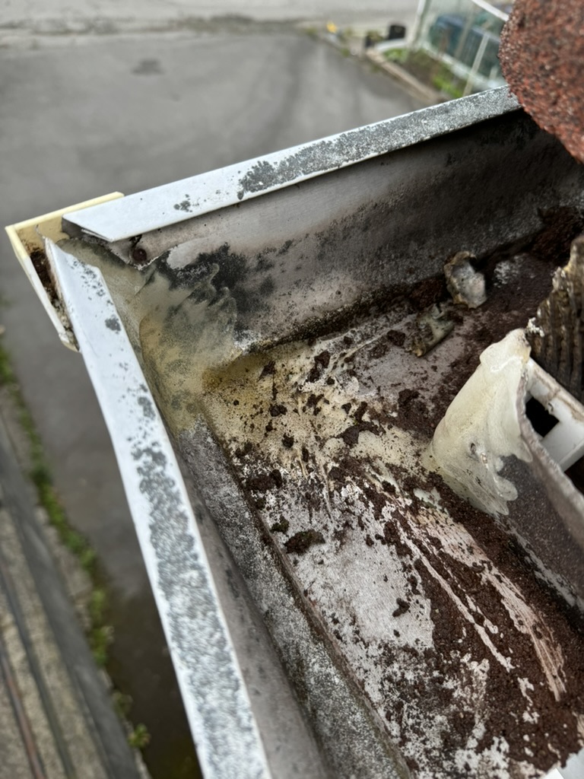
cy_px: 390
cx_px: 292
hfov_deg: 56.8
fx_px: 540
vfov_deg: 71.6
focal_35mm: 24
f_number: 1.78
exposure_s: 1/1215
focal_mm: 6.76
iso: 80
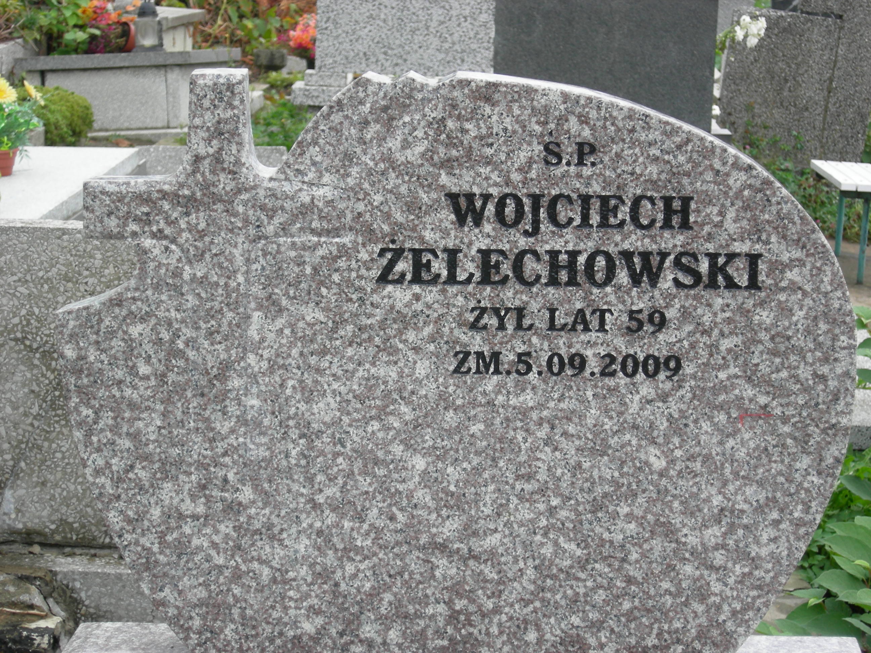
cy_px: 326
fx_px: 2441
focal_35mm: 97
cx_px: 436
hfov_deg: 20.2
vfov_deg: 15.2
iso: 64
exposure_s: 1/121
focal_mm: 20.2
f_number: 4.4
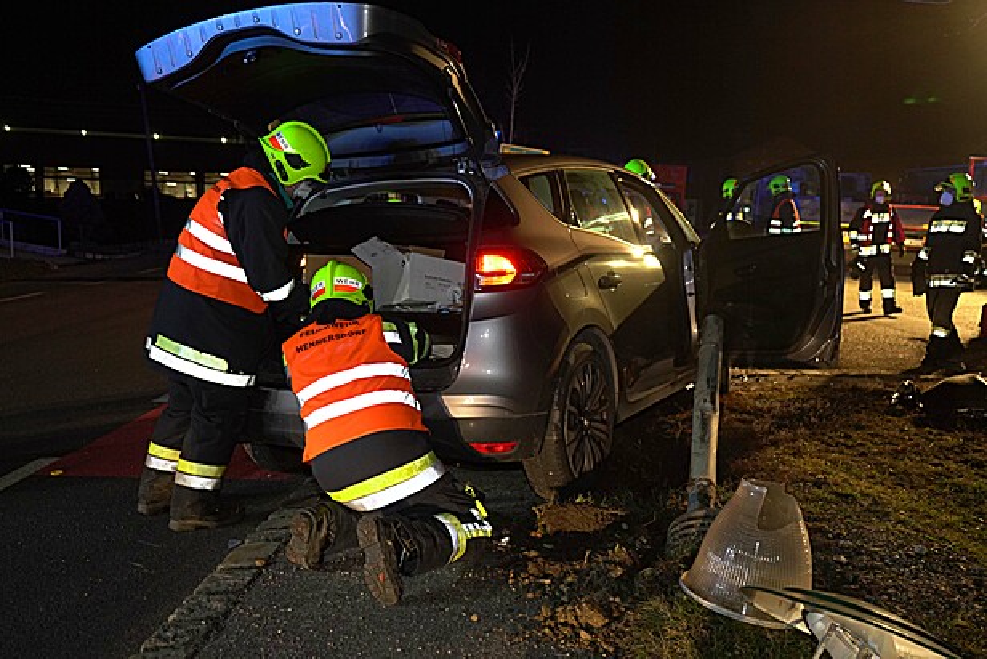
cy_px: 330
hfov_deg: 60.3
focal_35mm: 31
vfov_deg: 42.3
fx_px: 850
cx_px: 494
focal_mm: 31
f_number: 3.5
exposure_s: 1/100
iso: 4000
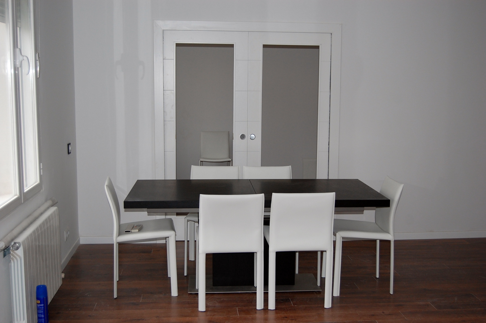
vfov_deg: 28.8
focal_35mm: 46
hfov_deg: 42.4
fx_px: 627
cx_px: 243
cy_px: 162
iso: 400
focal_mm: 31
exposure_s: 1/60
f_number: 4.5
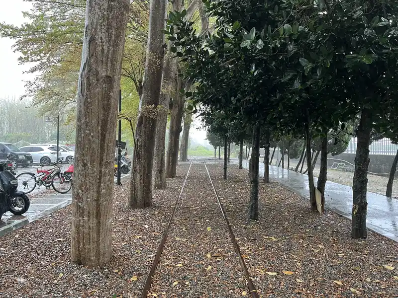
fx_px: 299
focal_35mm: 26
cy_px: 149
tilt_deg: -0.1
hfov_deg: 67.3
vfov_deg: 53.1
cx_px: 199
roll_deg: -0.6
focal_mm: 5.1
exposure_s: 1/80
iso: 125
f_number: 1.6
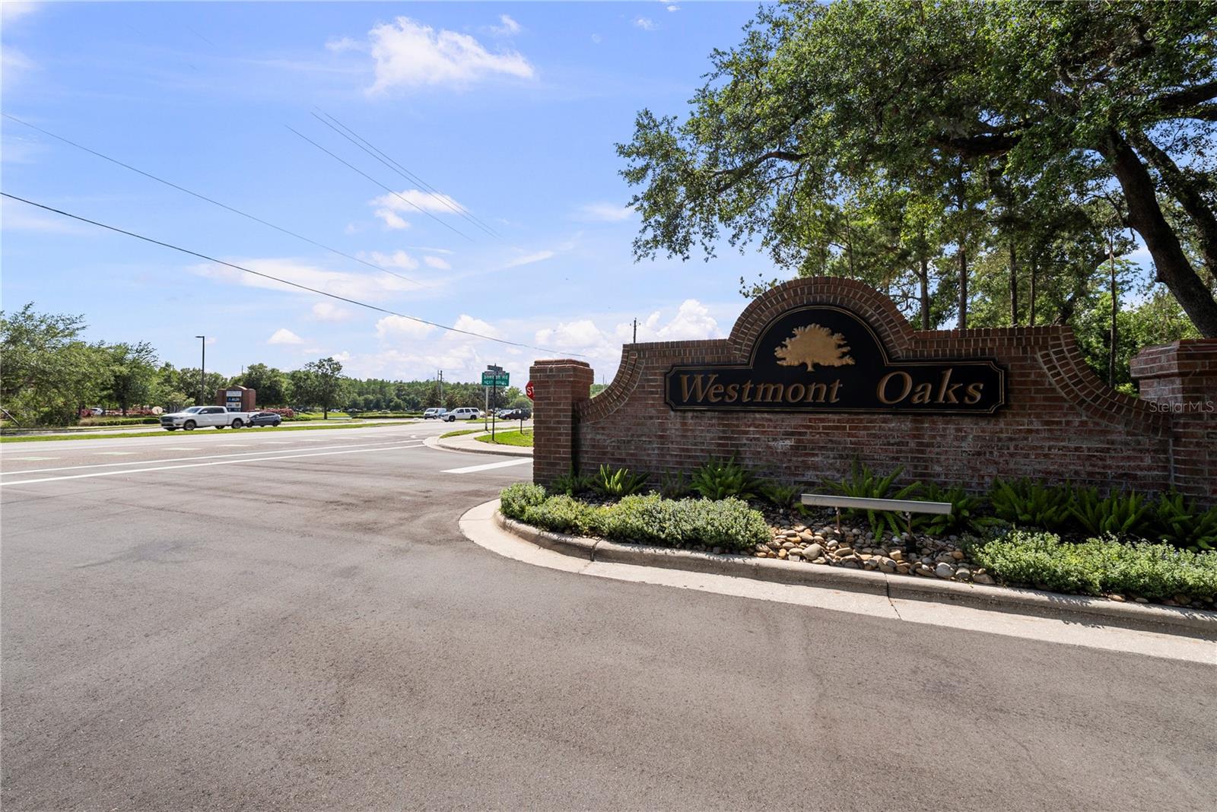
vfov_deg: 81.3
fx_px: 473
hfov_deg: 104.2
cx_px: 608
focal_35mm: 14
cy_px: 406
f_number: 10
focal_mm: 14
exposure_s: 1/160
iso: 80
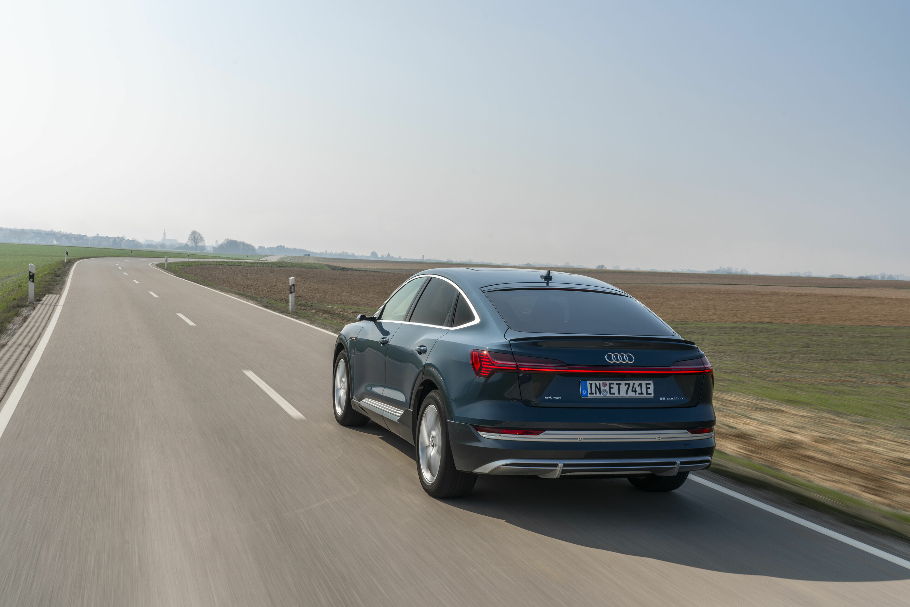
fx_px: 986
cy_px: 304
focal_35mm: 39
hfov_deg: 49.5
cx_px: 455
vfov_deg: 34.2
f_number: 16
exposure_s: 1/30
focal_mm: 39
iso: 50
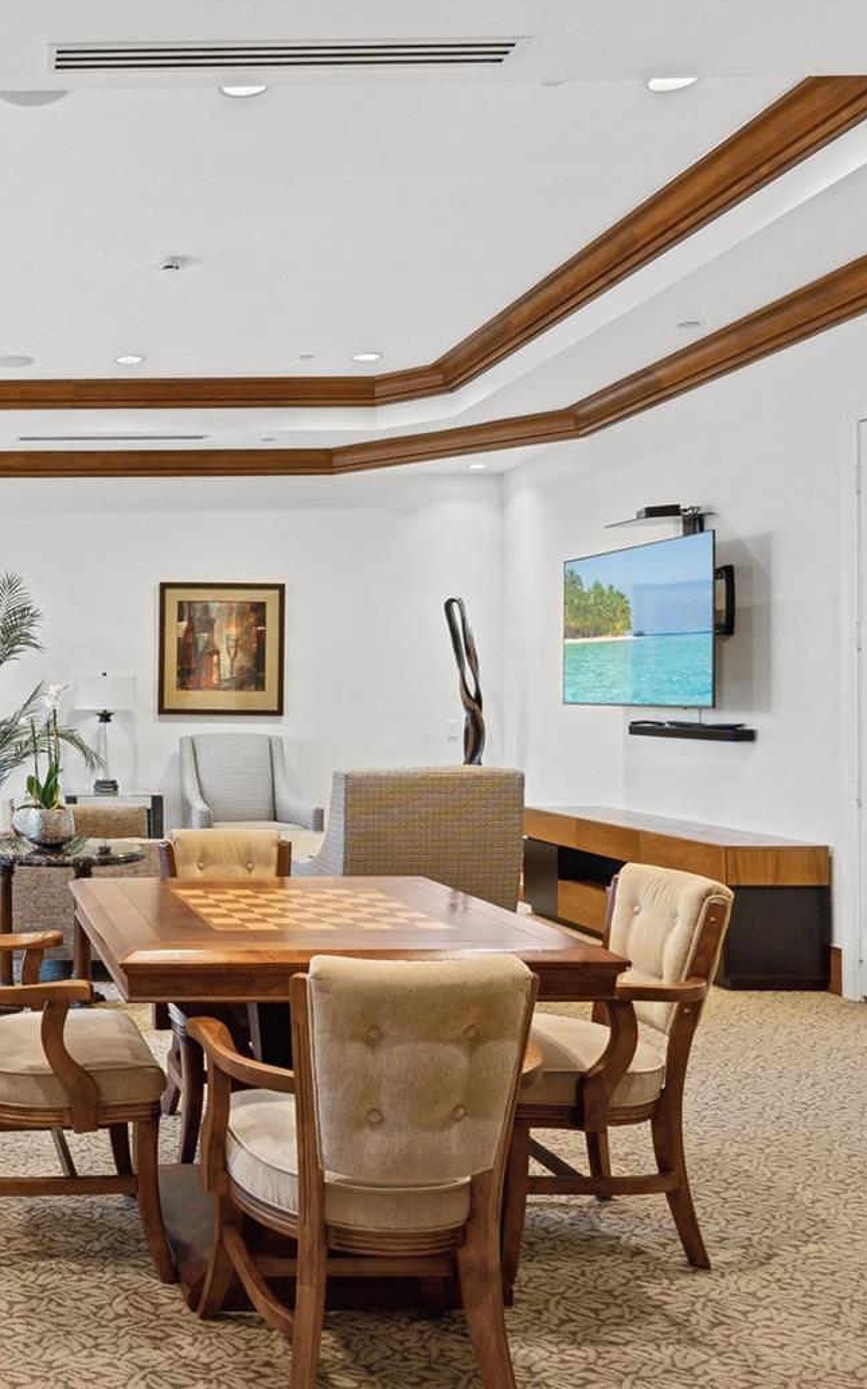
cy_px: 709
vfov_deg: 62.9
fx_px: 1135
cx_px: -34
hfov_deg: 36.7
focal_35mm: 30
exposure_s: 1/10
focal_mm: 13
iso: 400
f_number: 8
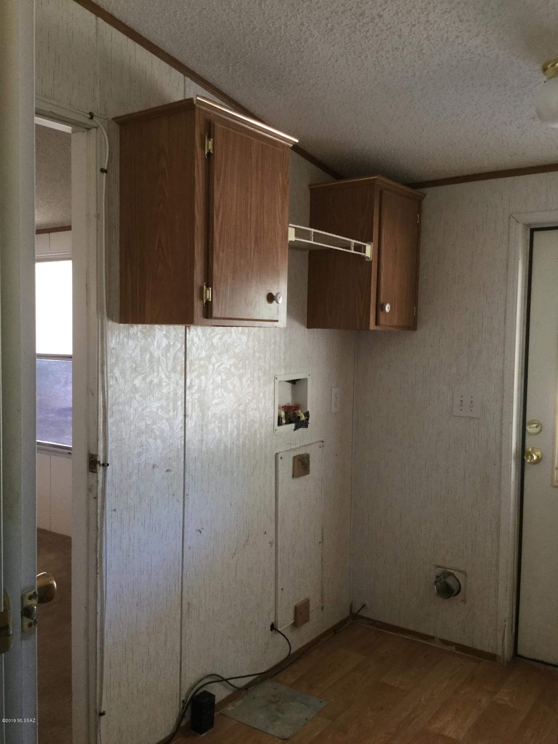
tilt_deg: -3.6
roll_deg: +0.8
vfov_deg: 58.4
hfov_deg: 45.4
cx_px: 279
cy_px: 372
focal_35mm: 31
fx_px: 666
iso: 64
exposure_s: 1/30
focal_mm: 3.3
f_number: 2.4
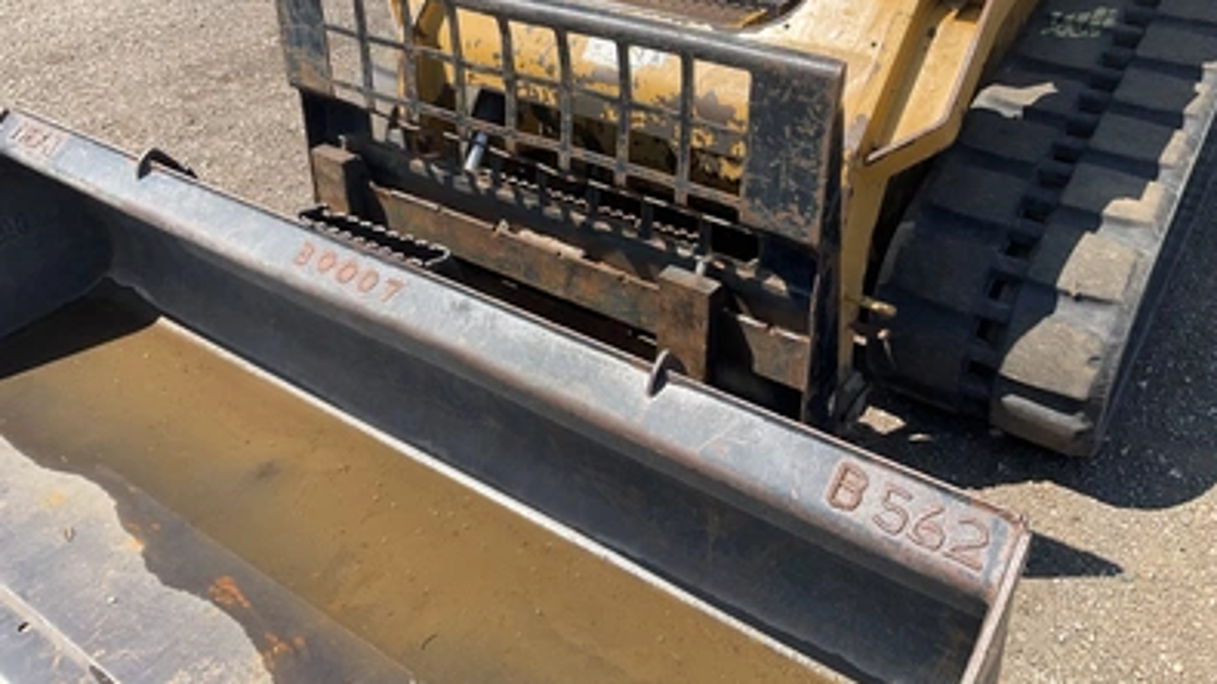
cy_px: 231
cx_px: 613
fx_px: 1032
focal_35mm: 32
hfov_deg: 61.0
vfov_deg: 36.3
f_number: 1.8
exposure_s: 1/1076
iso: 25
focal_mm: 3
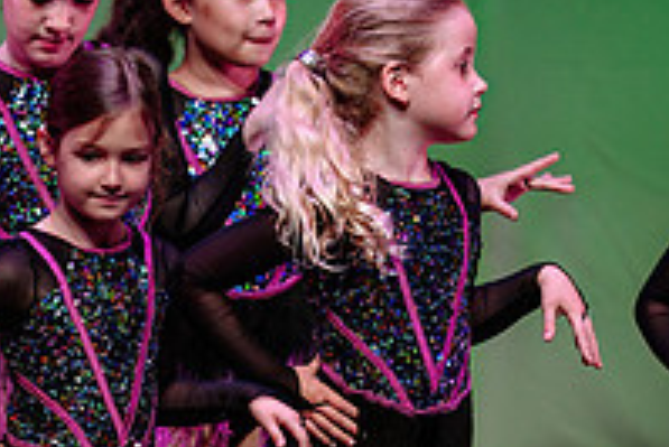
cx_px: 128
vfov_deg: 2.0
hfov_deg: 3.0
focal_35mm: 684
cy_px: 406
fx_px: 12720
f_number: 2.8
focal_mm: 200
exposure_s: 1/640
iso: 1600
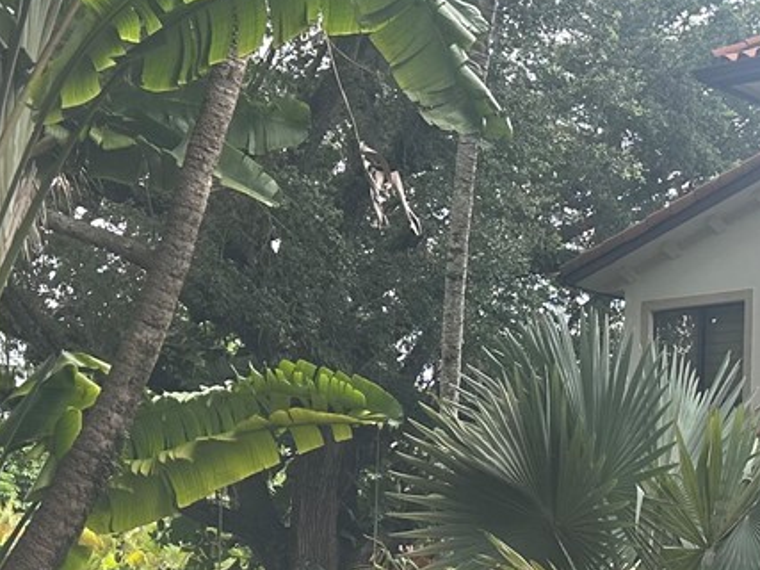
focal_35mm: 90
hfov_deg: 20.7
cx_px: 840
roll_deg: -1.2
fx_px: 1975
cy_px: 615
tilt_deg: +0.9
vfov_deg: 16.0
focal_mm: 6.86
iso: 80
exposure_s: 1/709
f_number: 1.78
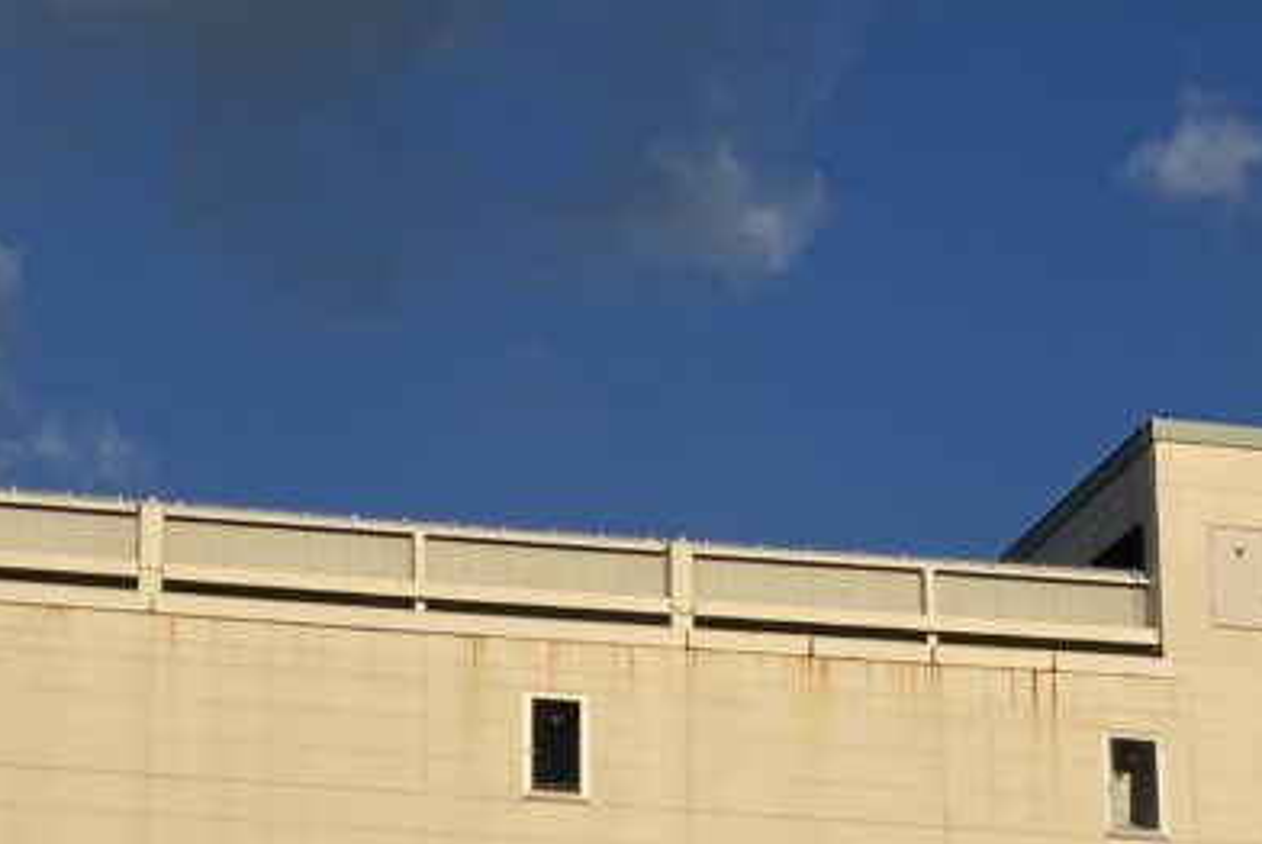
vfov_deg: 14.1
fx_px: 3333
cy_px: 899
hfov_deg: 21.4
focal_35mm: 95
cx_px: 454
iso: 32
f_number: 1.8
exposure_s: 1/3745
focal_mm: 3.99
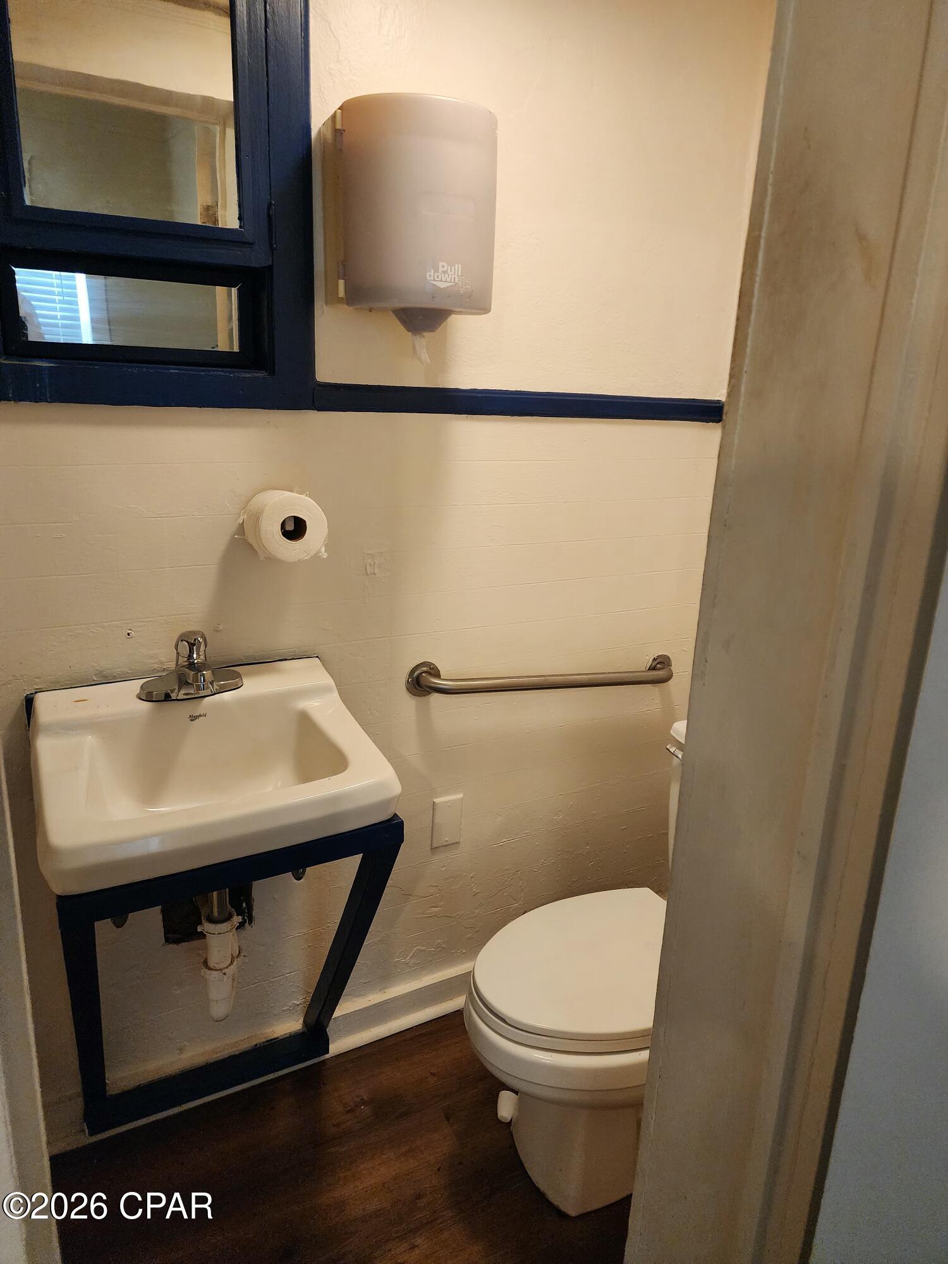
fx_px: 840
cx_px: 474
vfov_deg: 73.9
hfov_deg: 58.9
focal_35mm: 23
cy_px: 632
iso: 640
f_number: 1.8
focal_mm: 6.4
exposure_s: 1/120
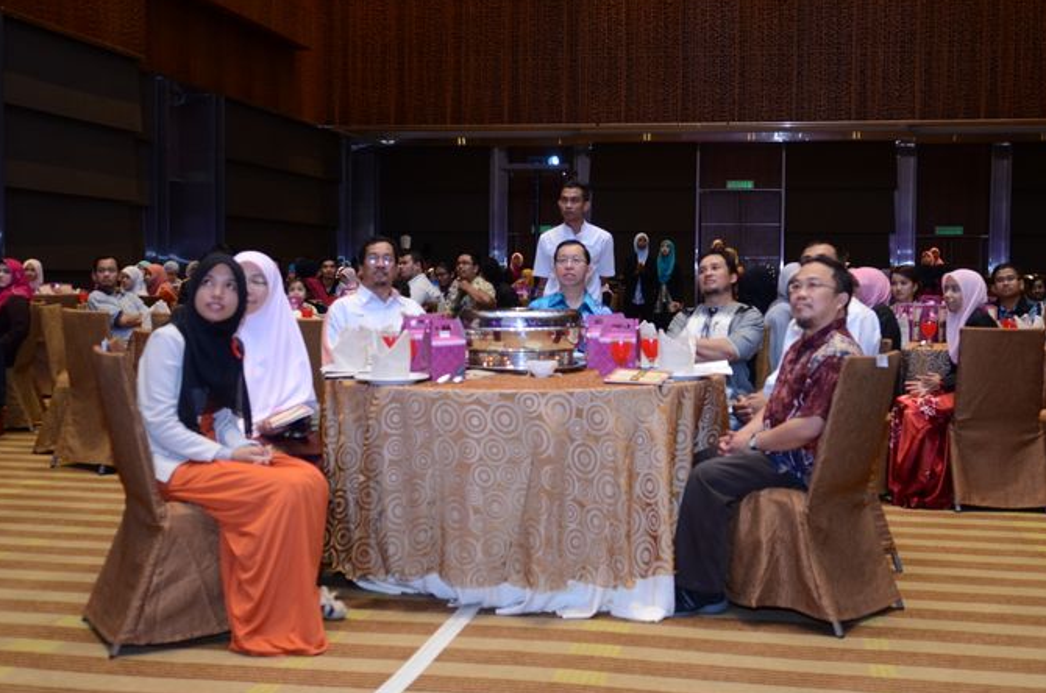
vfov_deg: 31.1
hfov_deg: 45.5
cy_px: 320
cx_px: 564
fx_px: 1247
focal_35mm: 43
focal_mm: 24
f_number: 2.8
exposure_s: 1/80
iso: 800
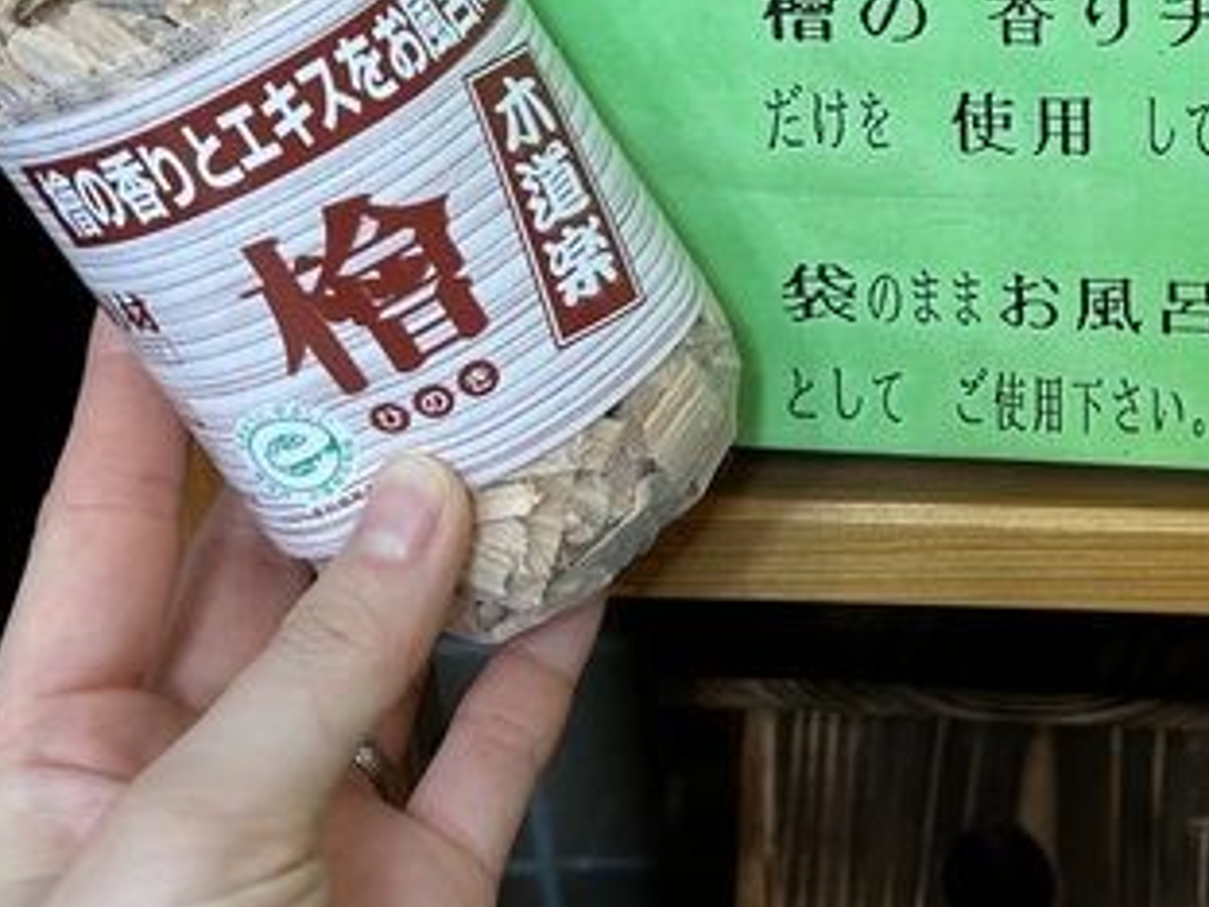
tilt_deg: -23.7
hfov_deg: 27.4
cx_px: 1122
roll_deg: +2.8
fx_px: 2375
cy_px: 17
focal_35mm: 68
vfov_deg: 20.9
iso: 80
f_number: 1.6
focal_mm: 5.1
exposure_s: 1/100
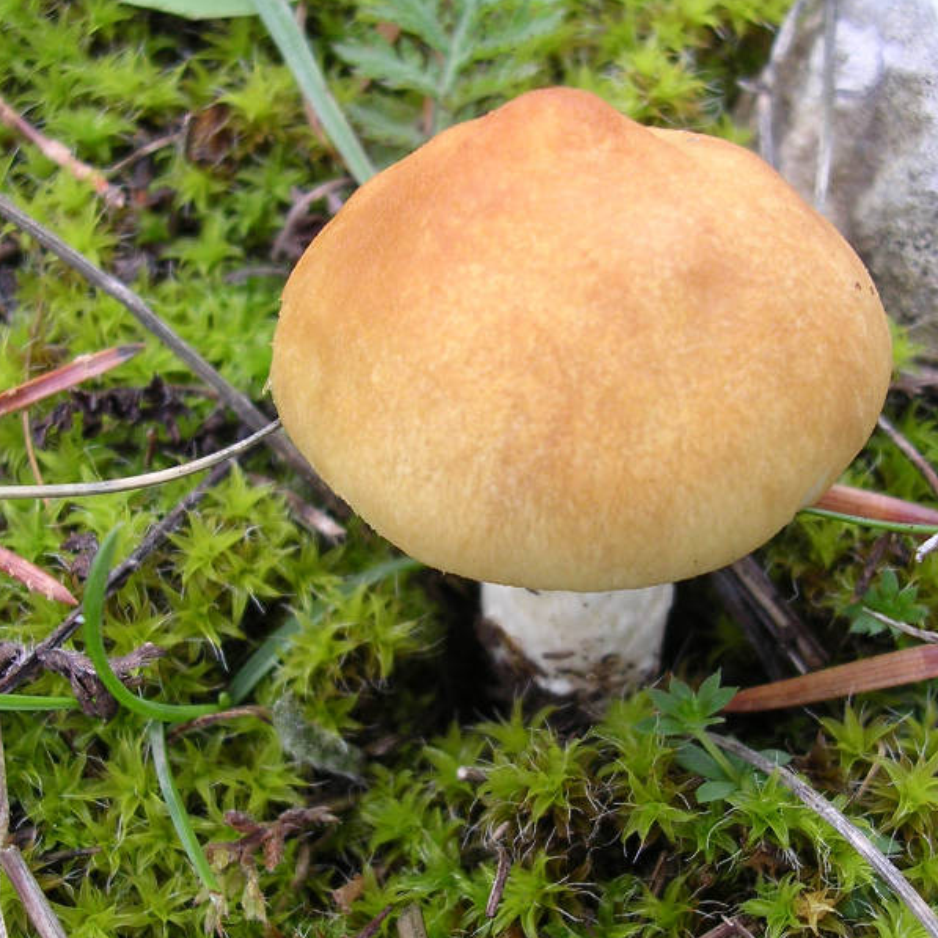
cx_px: 586
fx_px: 1380
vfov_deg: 37.6
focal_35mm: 45
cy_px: 468
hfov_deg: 37.3
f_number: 2.8
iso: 100
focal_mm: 5.8
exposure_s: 1/99.2
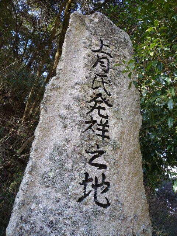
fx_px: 205
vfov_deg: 60.0
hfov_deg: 46.8
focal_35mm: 30
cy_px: 118
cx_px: 88
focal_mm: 5.2
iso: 100
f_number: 3.3
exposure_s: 1/50
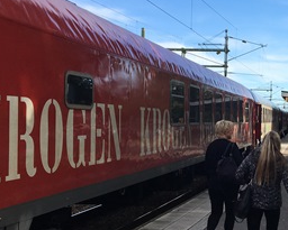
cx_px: 249
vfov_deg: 22.8
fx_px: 571
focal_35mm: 67
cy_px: 119
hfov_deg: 27.5
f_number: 2.2
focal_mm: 4.15
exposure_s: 1/845
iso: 25
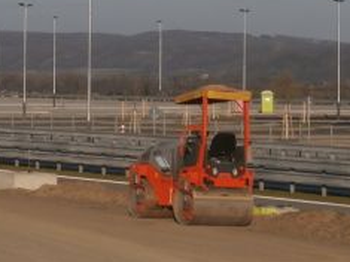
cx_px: -42
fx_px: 2365
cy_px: -42
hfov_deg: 8.4
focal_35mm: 234
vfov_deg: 6.3
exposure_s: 1/800
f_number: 5
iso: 100
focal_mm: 15.16
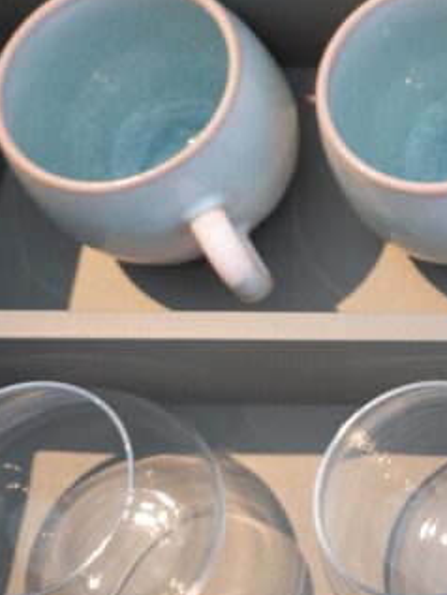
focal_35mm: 87
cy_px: 153
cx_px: 796
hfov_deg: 14.9
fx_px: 1497
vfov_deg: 22.3
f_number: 4
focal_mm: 28
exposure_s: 1/60
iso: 2000
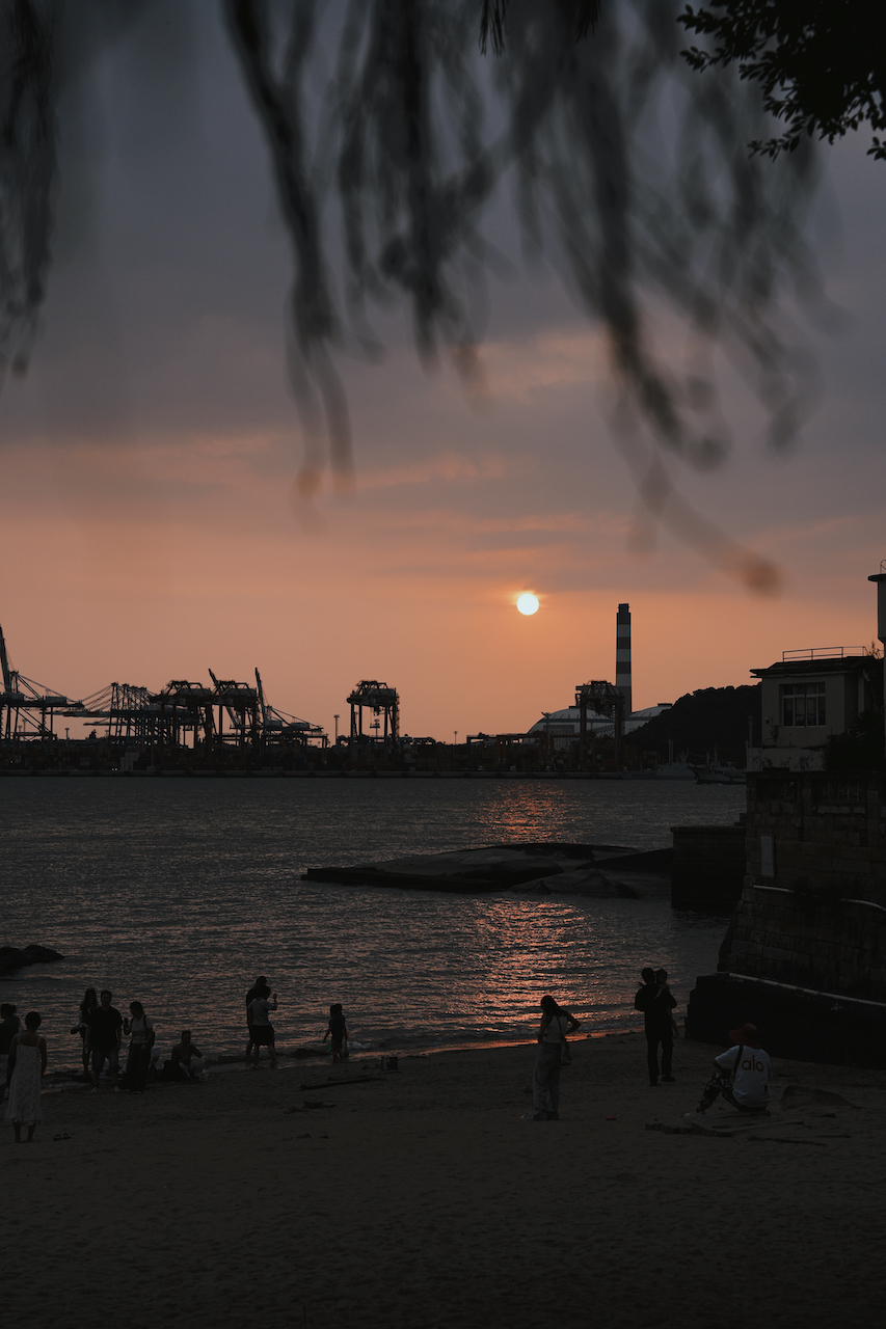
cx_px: 443
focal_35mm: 63
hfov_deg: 21.6
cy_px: 664
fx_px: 2326
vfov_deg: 31.9
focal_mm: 63
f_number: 4.5
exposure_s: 1/500
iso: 125
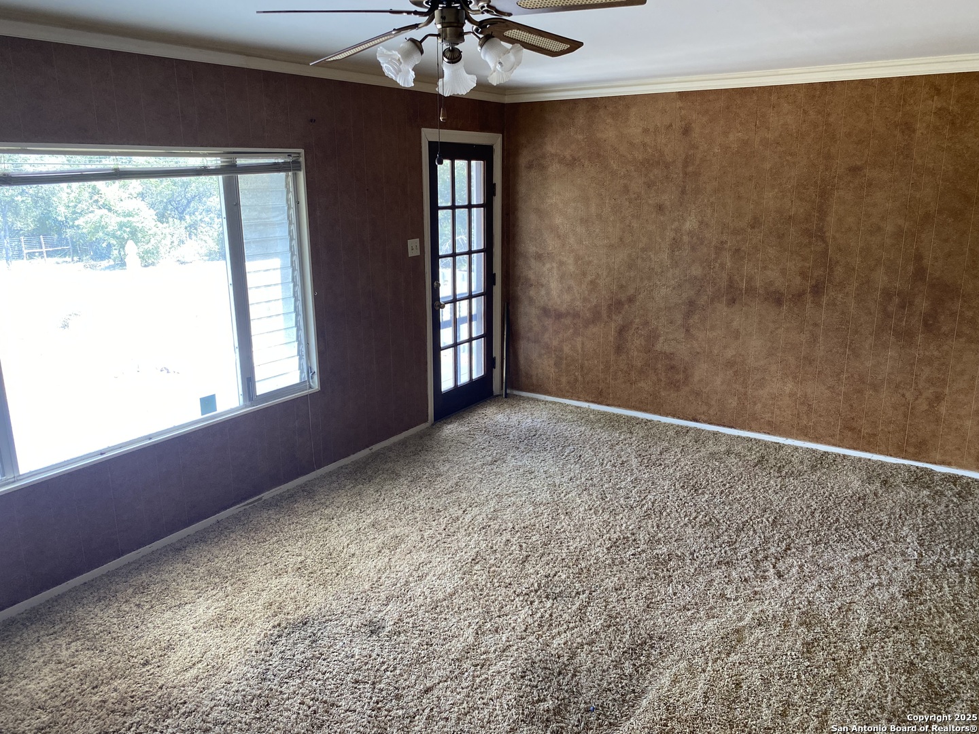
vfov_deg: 53.1
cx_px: 490
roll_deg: -0.2
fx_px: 735
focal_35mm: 26
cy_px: 367
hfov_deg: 67.3
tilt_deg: -14.3
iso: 100
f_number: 1.8
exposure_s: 1/121
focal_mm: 4.25
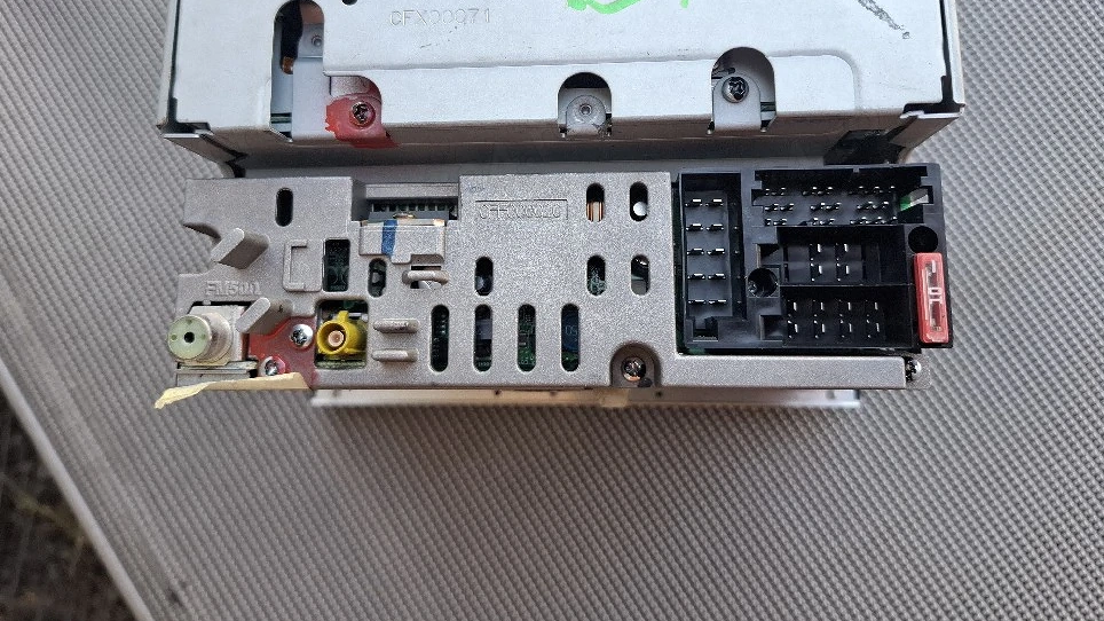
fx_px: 761
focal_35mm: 26
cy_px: 205
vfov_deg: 43.7
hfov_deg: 71.9
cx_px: 536
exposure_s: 1/100
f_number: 1.8
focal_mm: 5.54
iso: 50
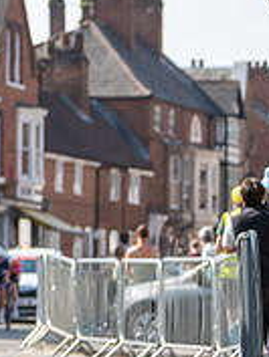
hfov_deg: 3.7
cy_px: 76
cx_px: -391
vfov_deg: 5.0
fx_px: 4129
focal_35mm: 399
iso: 200
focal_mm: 100
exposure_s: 1/1000
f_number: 4.5
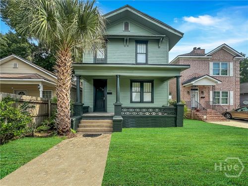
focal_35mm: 14
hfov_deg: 102.1
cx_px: 124
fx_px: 100
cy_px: 93
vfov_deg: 85.7
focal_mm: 2.22
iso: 40
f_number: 2.2
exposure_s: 1/460
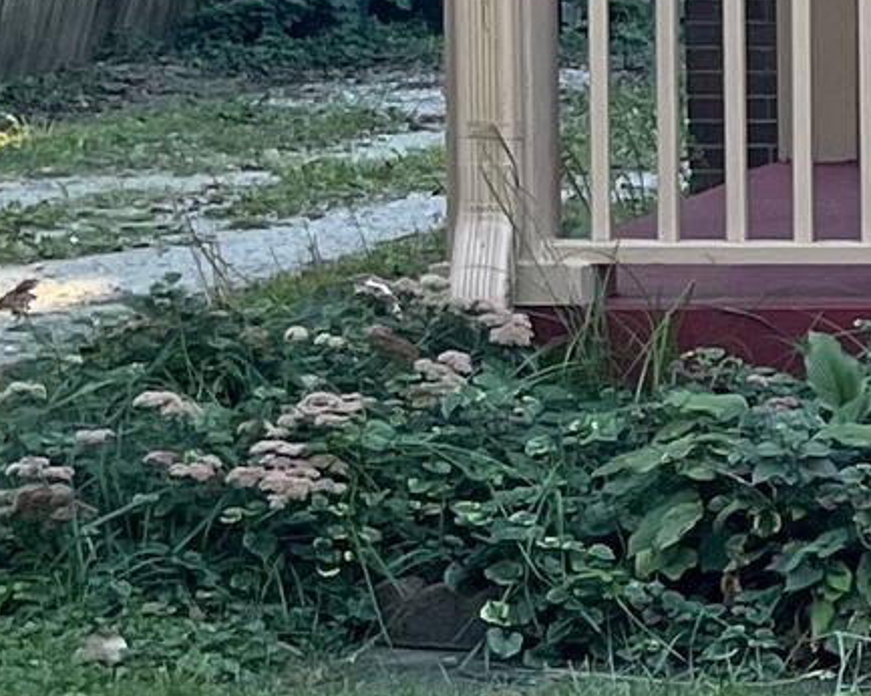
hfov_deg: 9.0
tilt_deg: -3.7
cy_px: 70
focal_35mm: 180
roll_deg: -1.3
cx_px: 2482
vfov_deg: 8.6
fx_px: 4638
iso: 64
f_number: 1.6
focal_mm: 5.1
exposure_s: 1/158
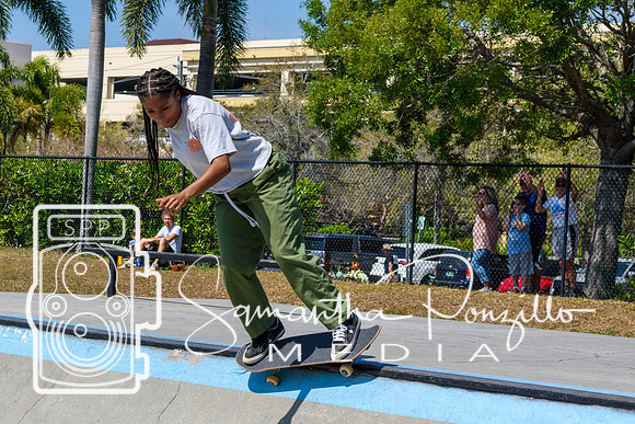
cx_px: 318
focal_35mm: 105
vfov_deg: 13.0
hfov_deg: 19.5
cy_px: 212
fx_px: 1852
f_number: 8
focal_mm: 70
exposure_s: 1/1000
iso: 200
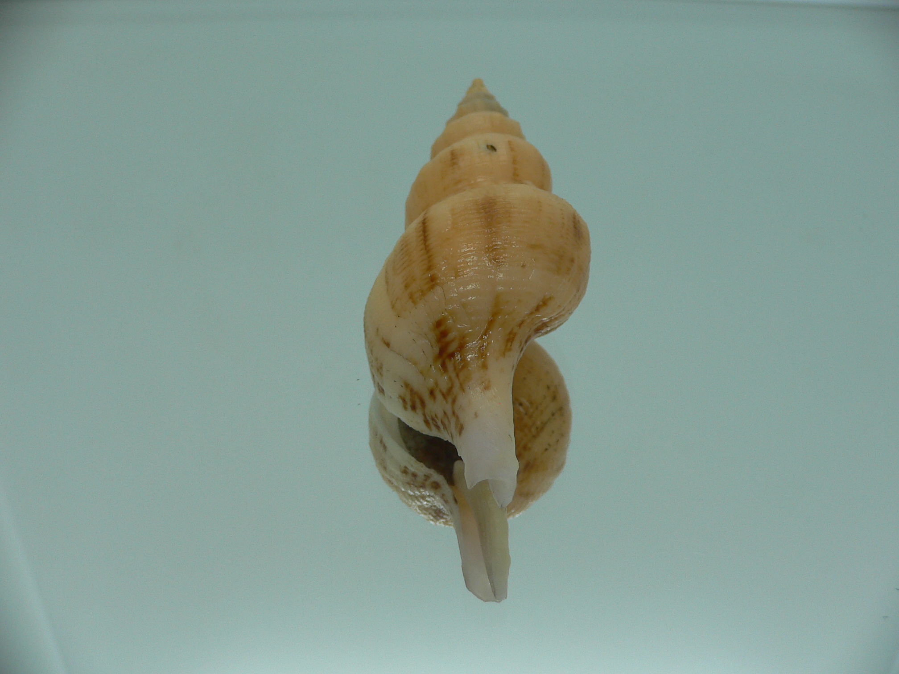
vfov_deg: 40.7
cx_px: 450
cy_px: 337
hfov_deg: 52.6
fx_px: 909
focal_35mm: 35
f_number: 2.8
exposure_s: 1/60
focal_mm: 4.6
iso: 80
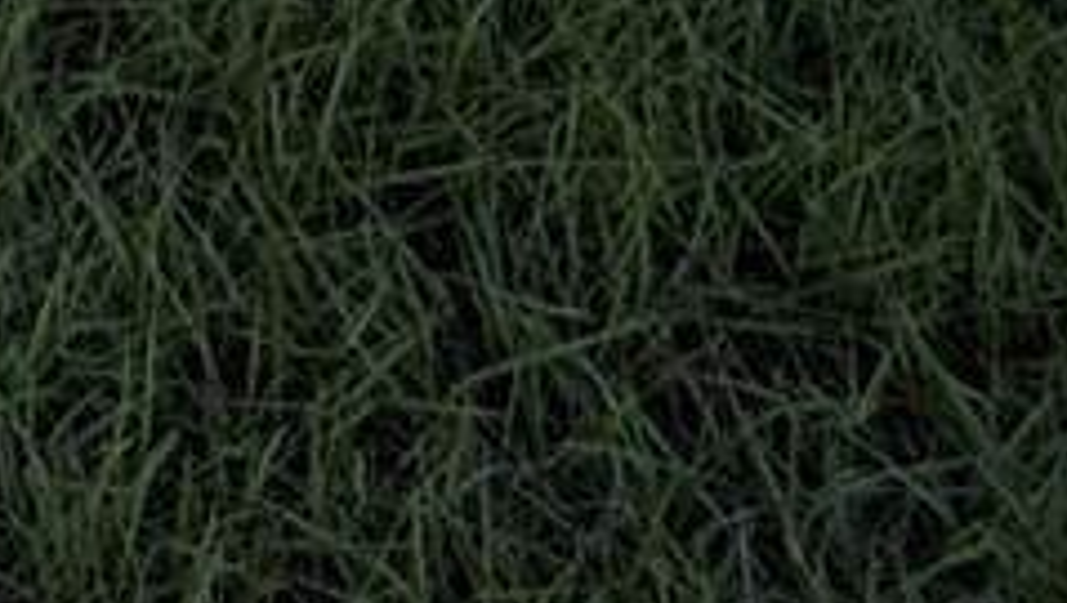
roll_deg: -1.3
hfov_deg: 11.4
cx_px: -2165
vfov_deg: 7.7
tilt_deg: -2.1
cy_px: -1836
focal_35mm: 102
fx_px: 2889
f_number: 2.2
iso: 64
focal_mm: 2.22
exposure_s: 1/468
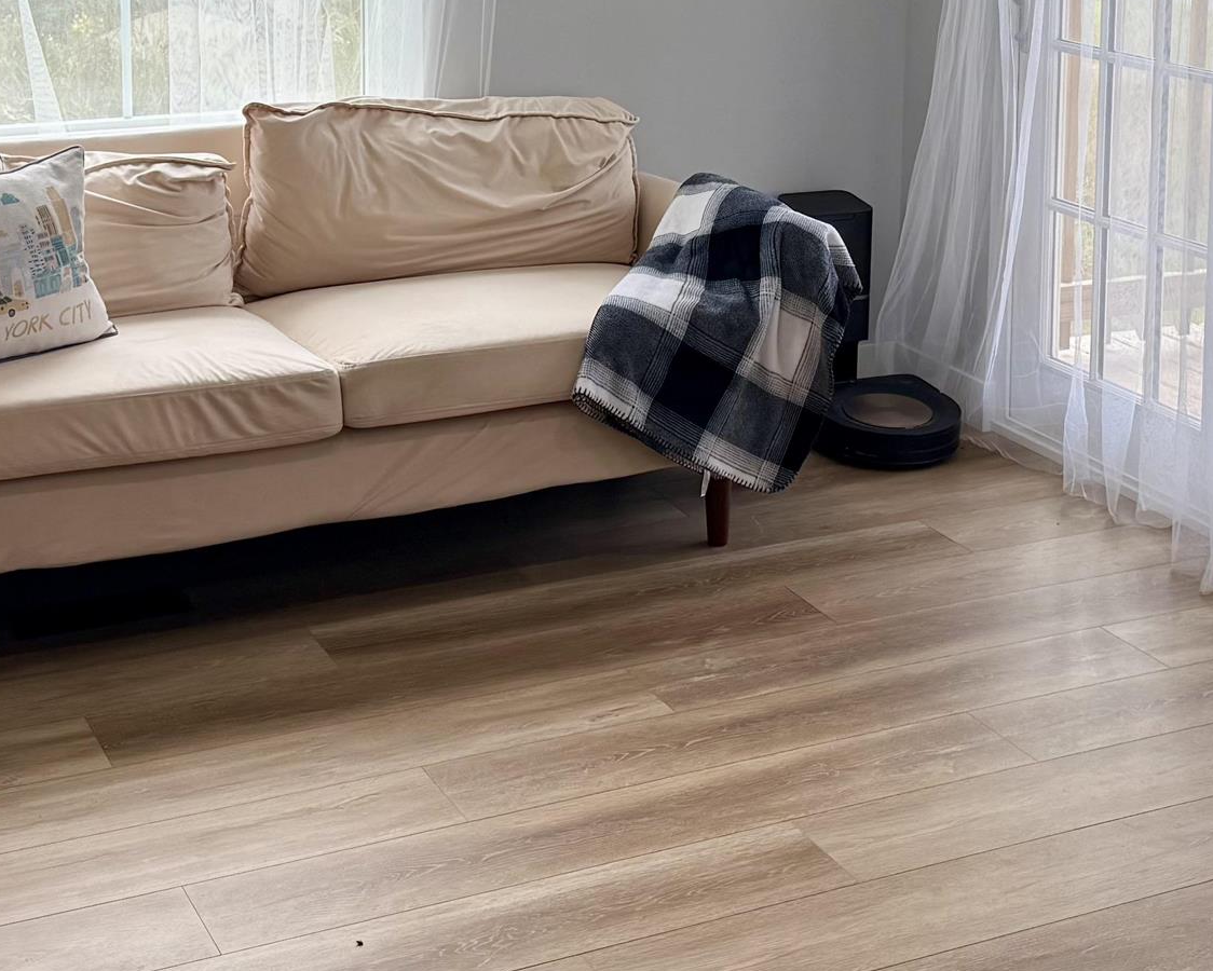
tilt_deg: -7.1
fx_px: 2298
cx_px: 750
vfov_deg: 23.0
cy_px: 26
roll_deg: -0.8
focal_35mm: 64
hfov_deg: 29.5
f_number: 1.78
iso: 80
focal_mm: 6.76
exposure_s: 1/395
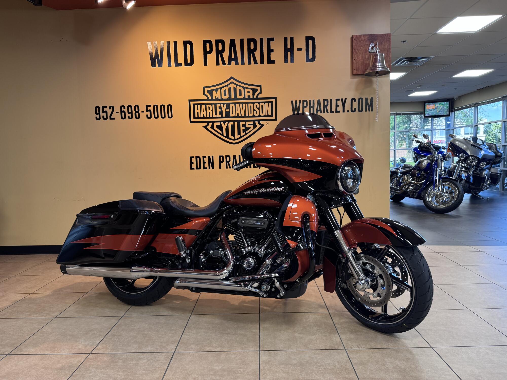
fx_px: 352
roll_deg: +1.3
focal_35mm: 24
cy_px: 190
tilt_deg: -5.3
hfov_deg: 71.6
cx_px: 254
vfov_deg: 56.8
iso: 125
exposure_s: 1/60
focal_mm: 6.76
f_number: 1.78
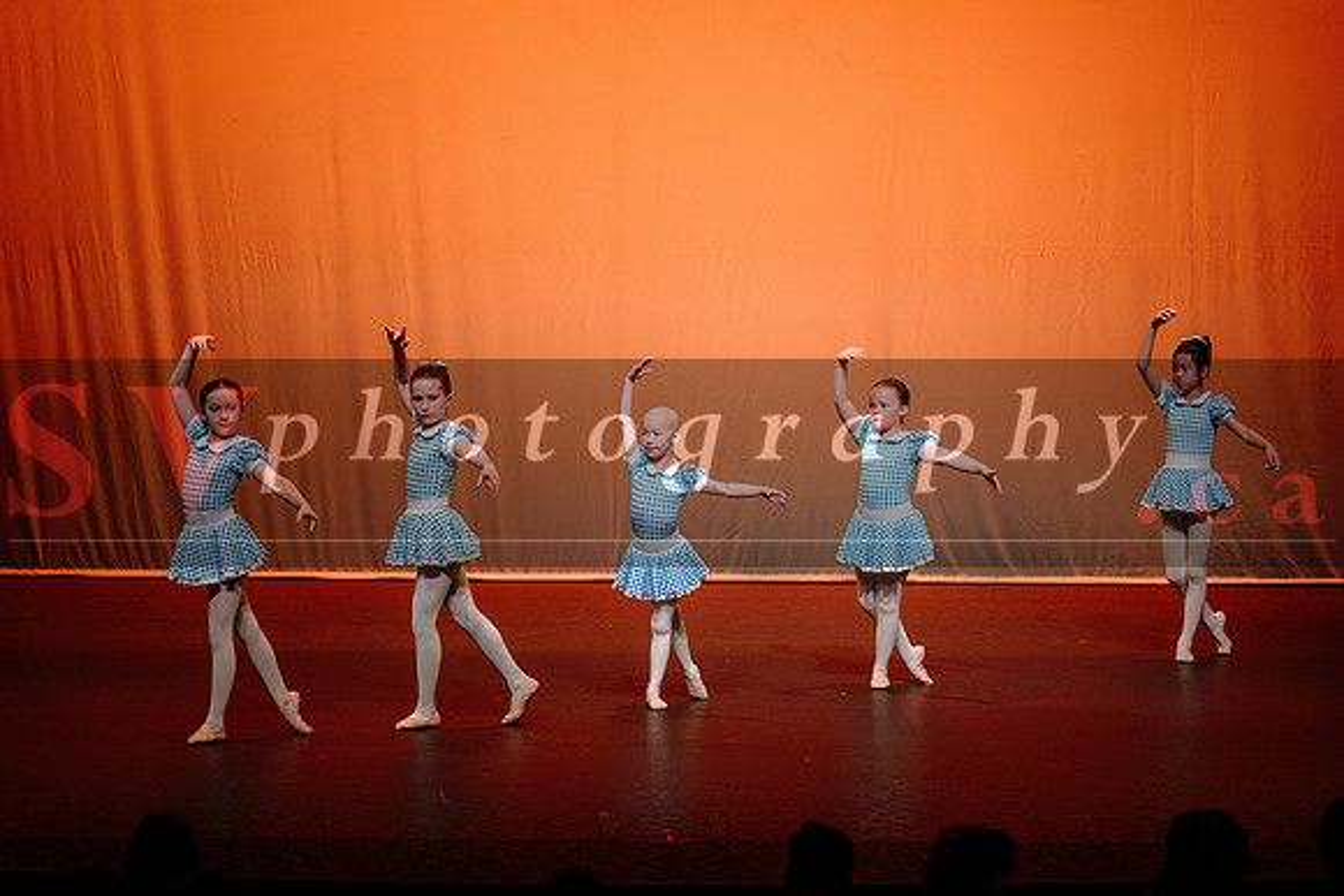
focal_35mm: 112
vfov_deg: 12.2
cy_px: 448
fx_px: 4182
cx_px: 672
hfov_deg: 18.3
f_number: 2.8
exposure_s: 1/640
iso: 1250
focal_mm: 112
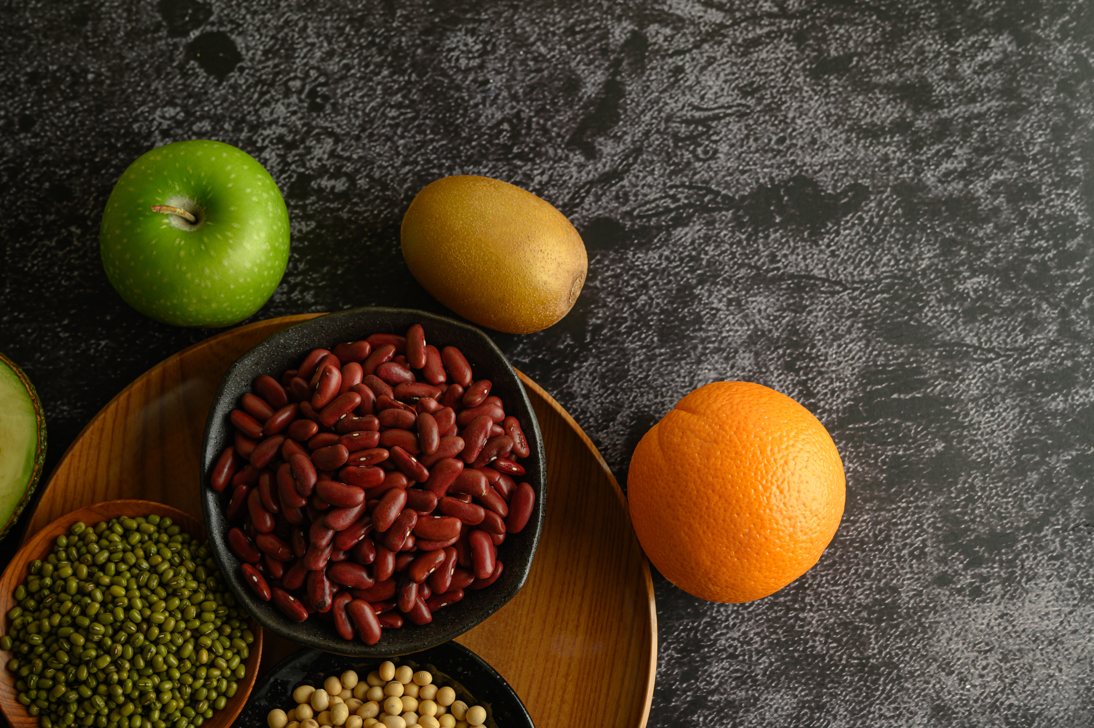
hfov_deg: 33.4
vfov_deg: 22.6
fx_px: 1822
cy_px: 364
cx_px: 547
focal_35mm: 60
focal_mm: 60
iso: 100
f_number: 8
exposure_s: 1/125
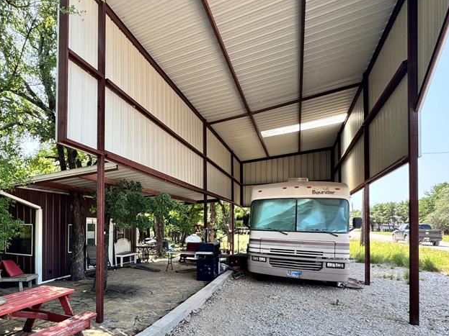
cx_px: 119
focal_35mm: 23
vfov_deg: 57.6
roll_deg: -1.2
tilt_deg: -0.1
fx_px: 298
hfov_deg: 69.6
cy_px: 223
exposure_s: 1/192
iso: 40
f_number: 2.2
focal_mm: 2.22
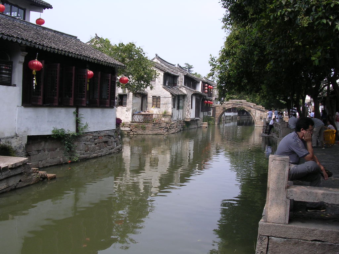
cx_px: 170
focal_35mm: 38
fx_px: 372
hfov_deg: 49.0
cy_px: 127
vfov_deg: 37.7
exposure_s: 1/180
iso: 100
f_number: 5.6
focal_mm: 5.8
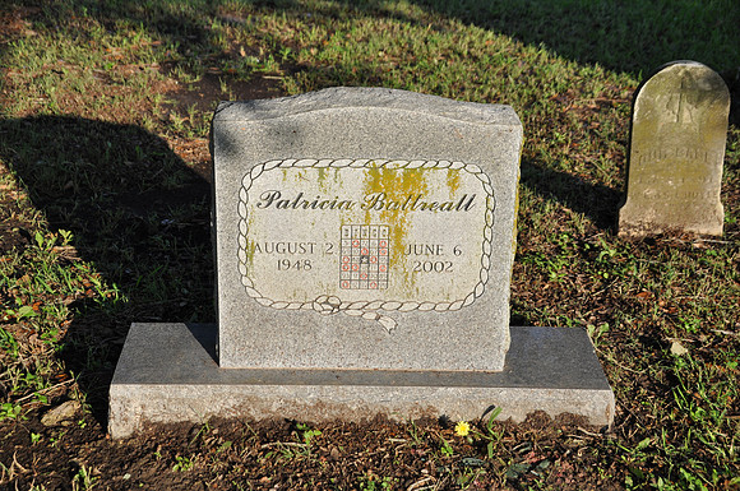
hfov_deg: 29.3
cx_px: 370
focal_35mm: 69
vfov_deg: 19.7
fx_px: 1416
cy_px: 246
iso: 200
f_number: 7.1
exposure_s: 1/200
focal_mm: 46
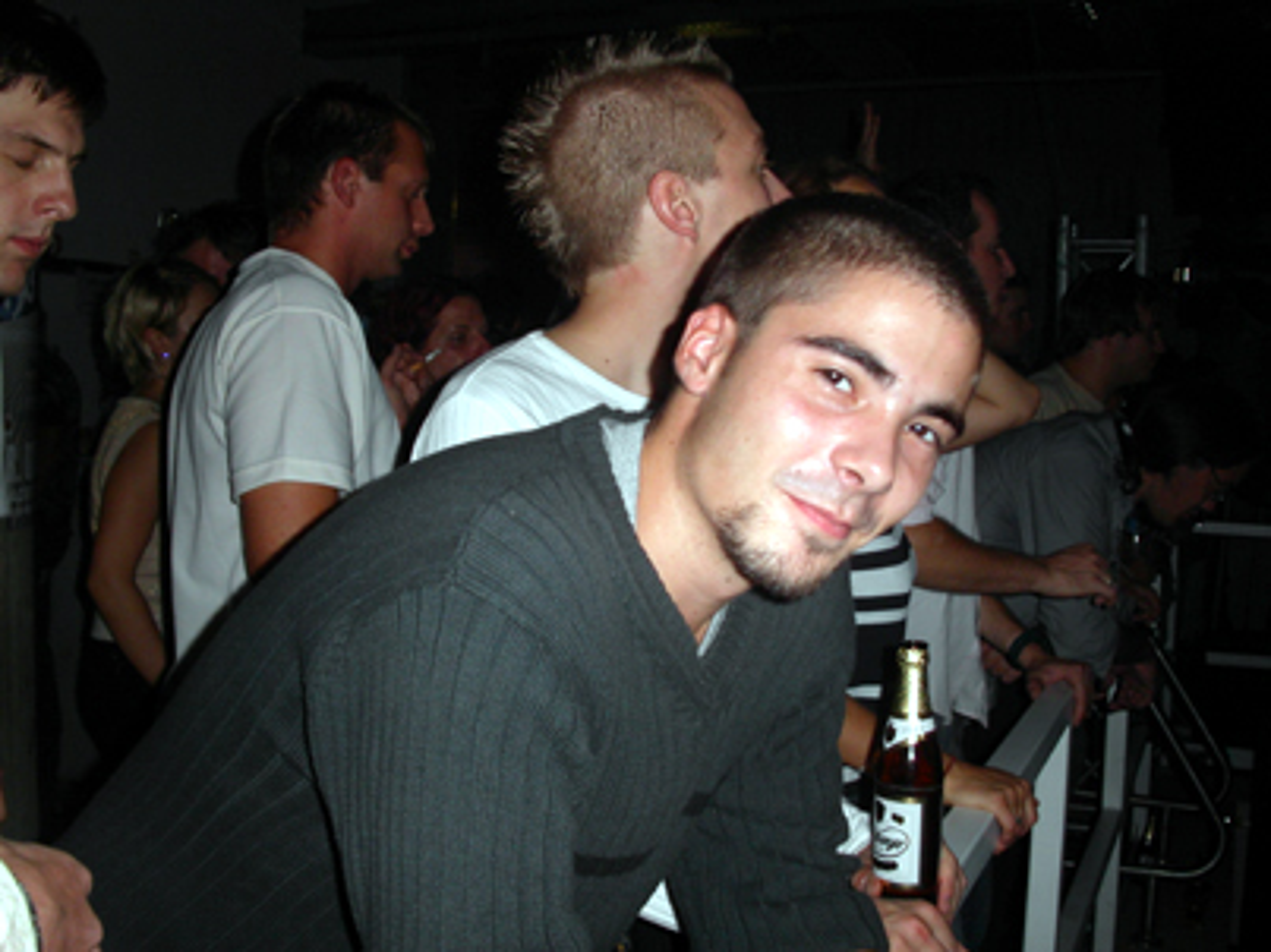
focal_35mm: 38
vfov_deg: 37.7
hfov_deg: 49.0
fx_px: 1395
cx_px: 636
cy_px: 476
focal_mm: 7.8
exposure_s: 1/30
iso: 100
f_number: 2.8
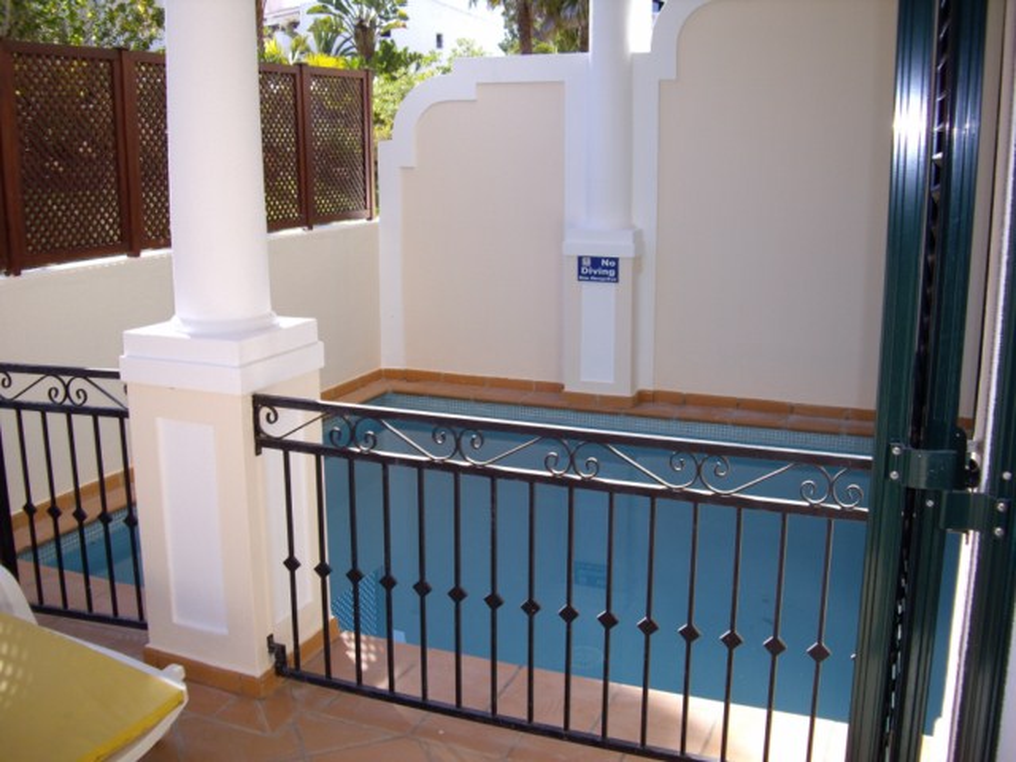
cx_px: 508
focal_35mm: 38
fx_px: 1115
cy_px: 381
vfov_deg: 37.7
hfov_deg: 49.0
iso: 64
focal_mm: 7.9
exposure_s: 1/250
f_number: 2.8
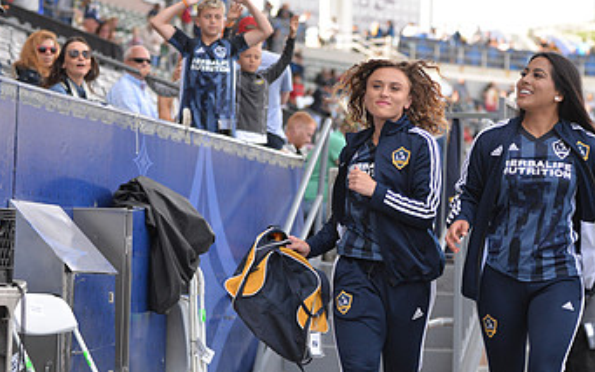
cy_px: 247
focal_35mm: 142
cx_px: 398
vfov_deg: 9.2
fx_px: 2302
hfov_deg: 14.7
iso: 640
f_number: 2.8
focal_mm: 82
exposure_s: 1/1600
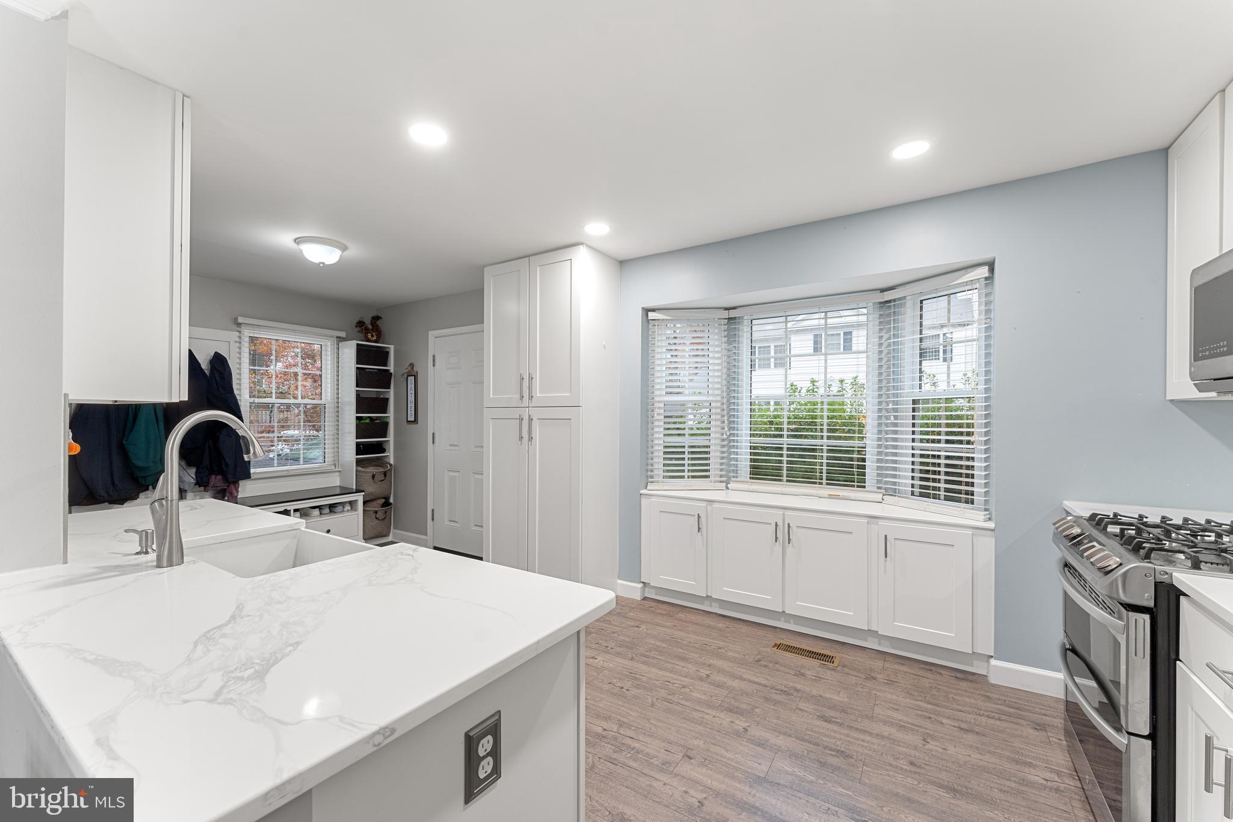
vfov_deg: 81.2
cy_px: 411
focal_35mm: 14
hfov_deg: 104.3
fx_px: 479
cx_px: 616
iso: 500
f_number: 8
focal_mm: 14
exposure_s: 1/5
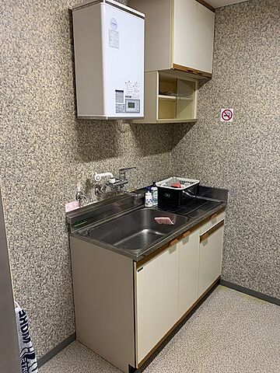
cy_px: 186
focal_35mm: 26
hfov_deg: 53.1
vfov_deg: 67.3
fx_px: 280
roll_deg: +0.4
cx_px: 140
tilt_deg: -13.1
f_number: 1.8
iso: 200
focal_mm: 4.25
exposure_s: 1/60
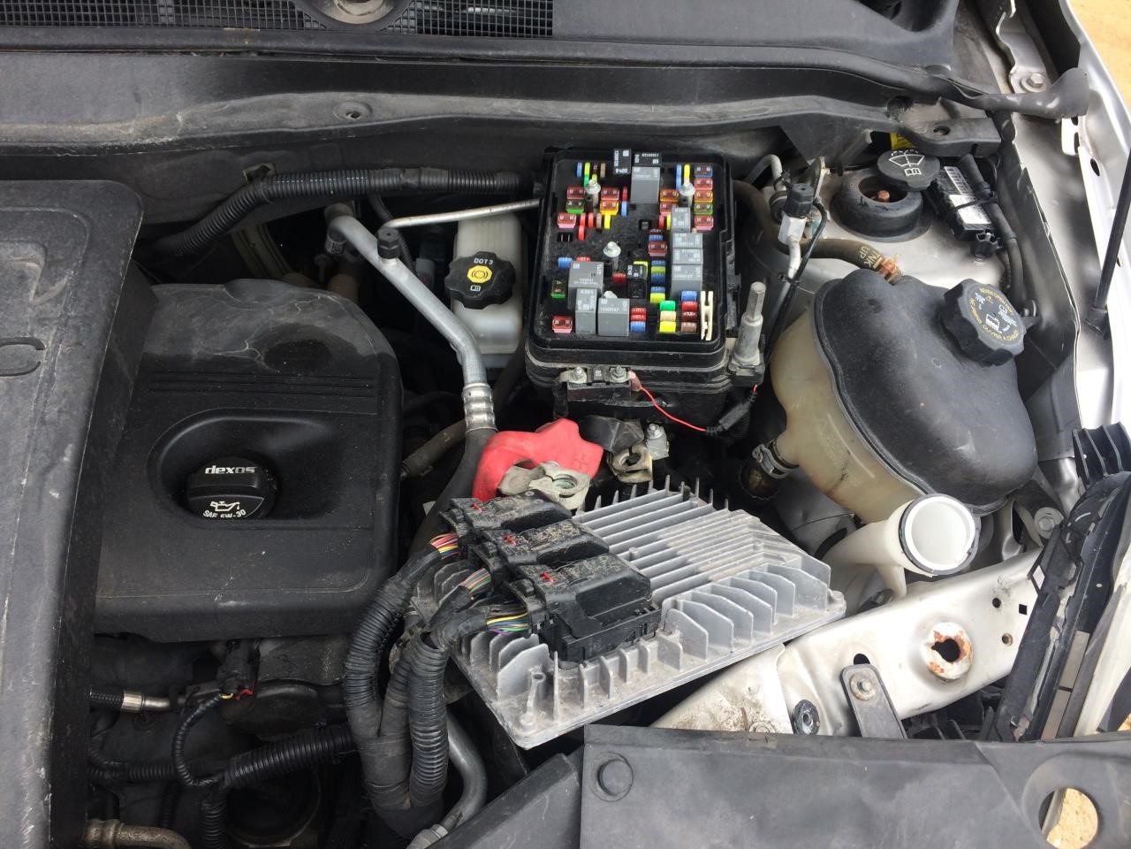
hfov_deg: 61.7
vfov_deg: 48.2
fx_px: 948
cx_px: 566
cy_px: 424
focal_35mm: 29
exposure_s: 1/380
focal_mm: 4.15
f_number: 2.2
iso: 32
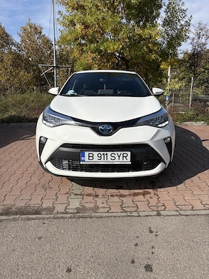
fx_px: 209
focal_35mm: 26
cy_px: 140
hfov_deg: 53.1
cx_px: 104
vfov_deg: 67.3
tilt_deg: -12.3
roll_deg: +0.4
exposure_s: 1/7813
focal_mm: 5.96
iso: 64
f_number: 1.6
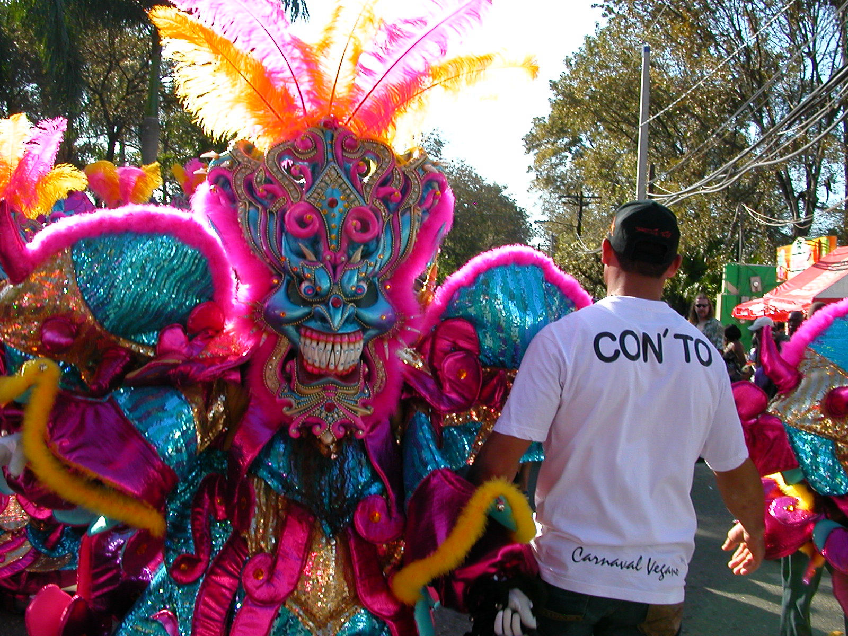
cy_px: 318
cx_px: 424
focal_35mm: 37
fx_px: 906
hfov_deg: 50.1
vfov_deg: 38.7
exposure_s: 1/242
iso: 100
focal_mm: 5.6
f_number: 4.5
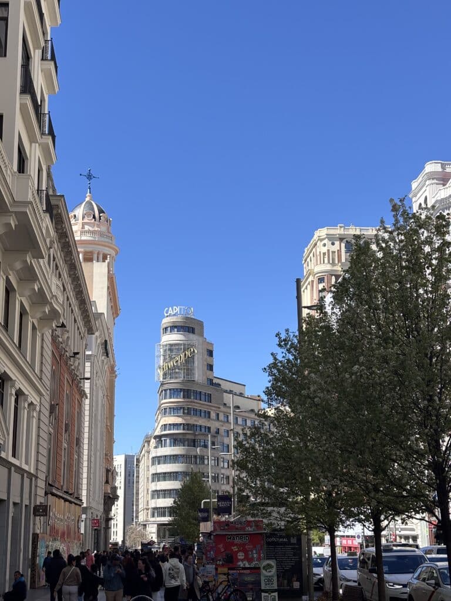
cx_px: 226
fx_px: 903
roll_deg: -1.0
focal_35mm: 52
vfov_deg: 36.8
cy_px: 300
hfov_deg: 28.0
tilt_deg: +13.6
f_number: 1.6
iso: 40
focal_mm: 5.96
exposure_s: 1/2151
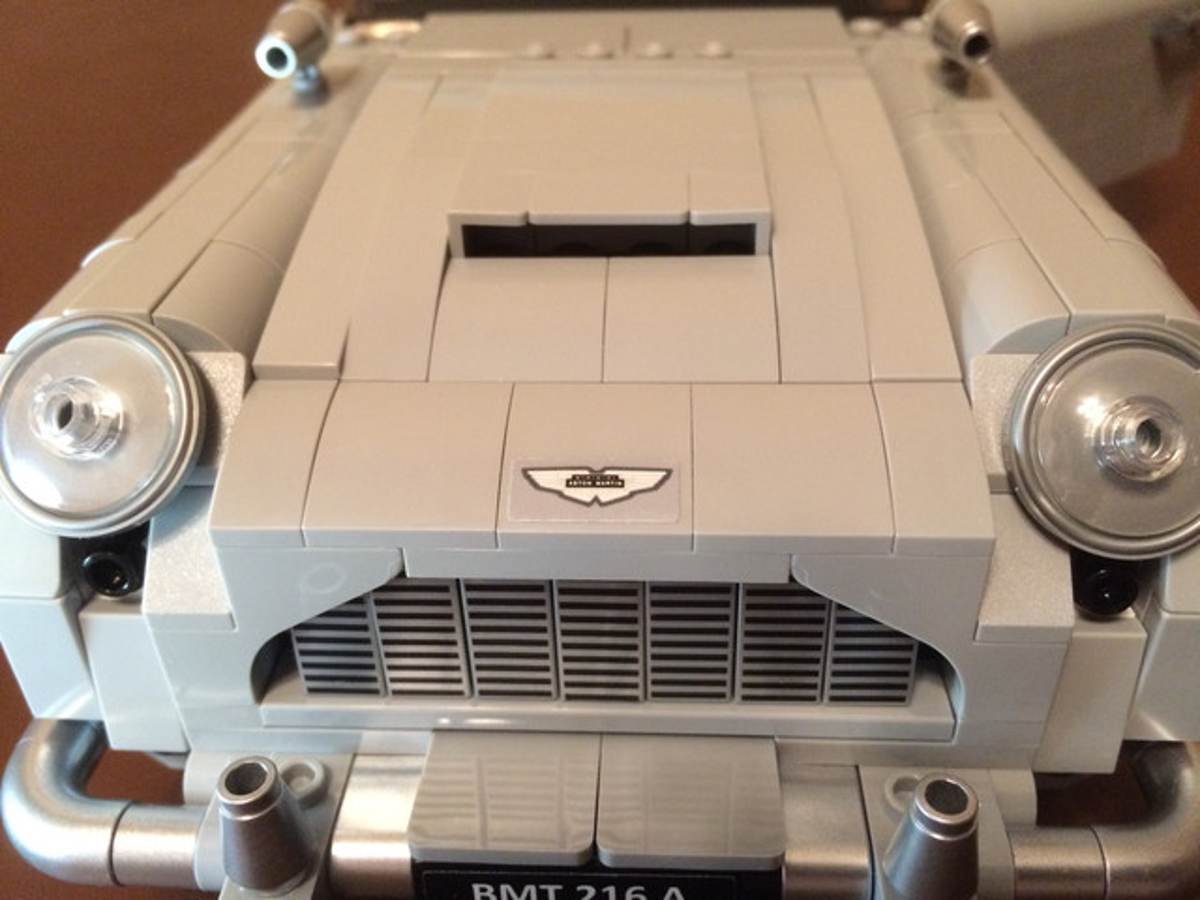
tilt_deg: -37.3
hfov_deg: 61.7
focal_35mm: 29
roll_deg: +3.0
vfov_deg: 48.2
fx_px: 1005
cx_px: 600
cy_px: 450
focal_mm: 4.15
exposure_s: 1/30
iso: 320
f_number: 2.2
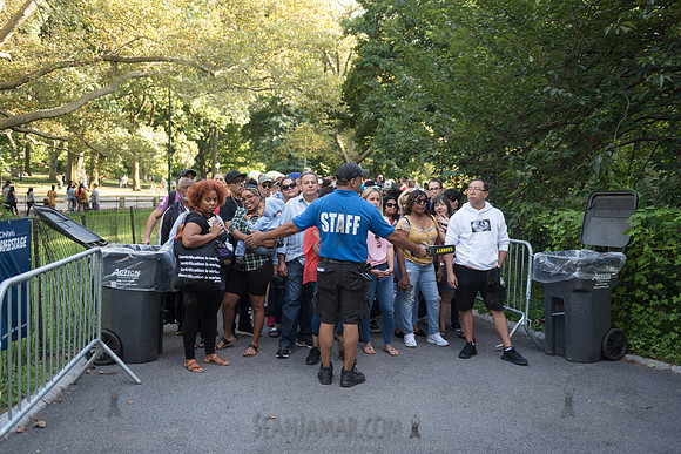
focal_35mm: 34
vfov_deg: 38.9
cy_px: 227
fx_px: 643
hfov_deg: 55.8
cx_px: 340
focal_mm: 34
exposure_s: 1/160
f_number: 3.2
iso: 200
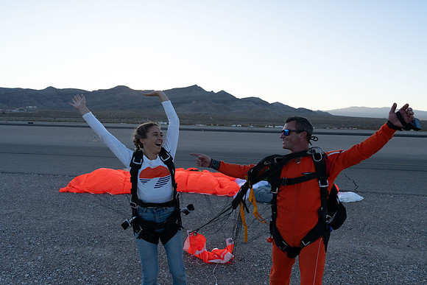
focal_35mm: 24
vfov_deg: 53.2
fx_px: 285
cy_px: 142
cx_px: 214
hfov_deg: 73.7
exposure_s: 1/2000
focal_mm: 24
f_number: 4.5
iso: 1250
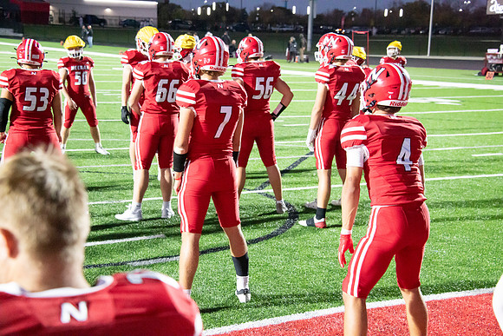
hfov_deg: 28.8
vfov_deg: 19.5
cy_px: 168
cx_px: 252
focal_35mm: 70
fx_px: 978
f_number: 5.6
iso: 25600
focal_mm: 70
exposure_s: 1/400
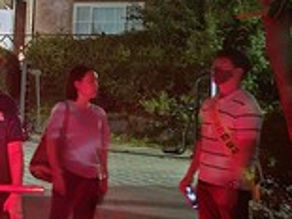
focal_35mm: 89
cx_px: -235
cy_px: 43
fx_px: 750
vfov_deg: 16.5
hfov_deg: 17.7
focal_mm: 5.4
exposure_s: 1/15
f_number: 1.8
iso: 2000
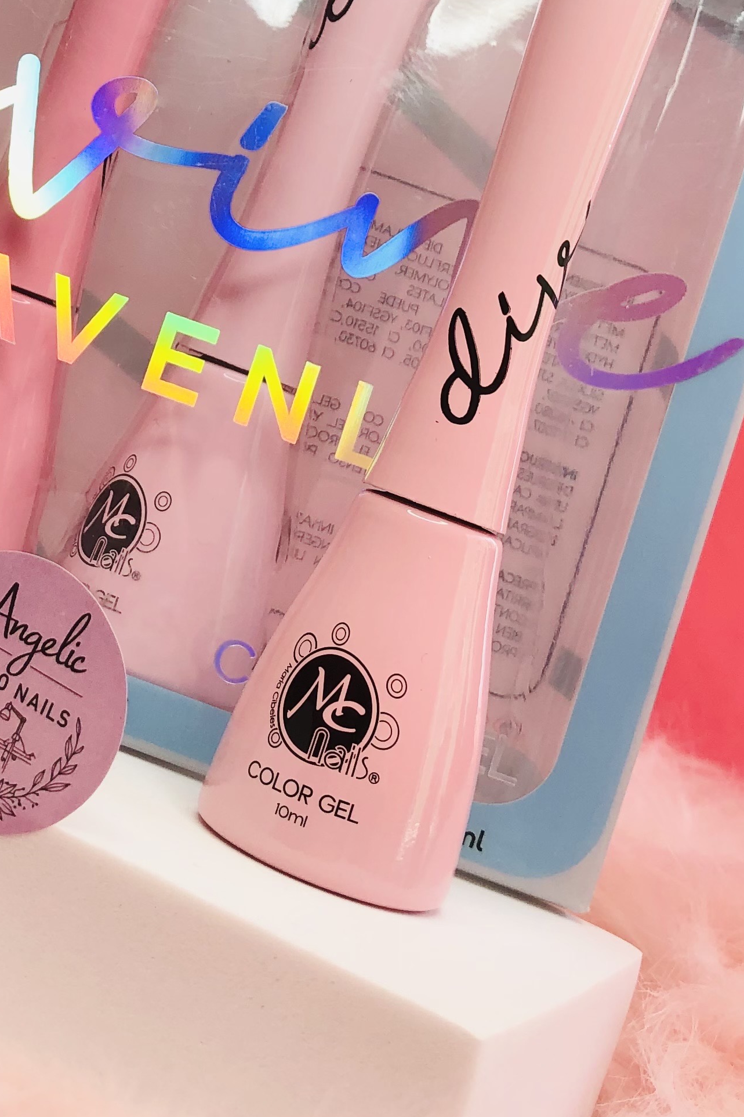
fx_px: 1891
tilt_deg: +4.8
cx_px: 119
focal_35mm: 61
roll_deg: -19.8
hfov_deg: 21.9
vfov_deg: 31.7
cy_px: 172
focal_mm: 3.99
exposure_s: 1/134
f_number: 1.8
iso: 20
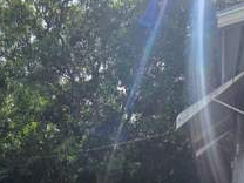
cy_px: 202
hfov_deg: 57.8
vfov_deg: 38.6
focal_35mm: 30
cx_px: 70
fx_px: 211
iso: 50
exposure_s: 1/1667
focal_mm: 2.2
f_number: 2.2
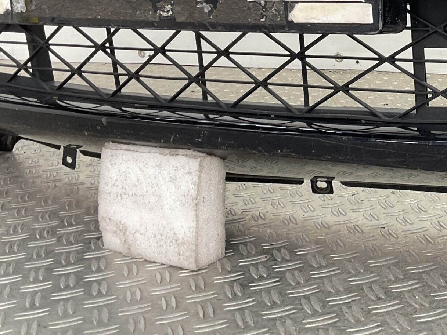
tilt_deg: -10.8
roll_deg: +2.1
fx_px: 788
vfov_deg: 23.6
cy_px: 51
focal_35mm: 61
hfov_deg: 30.7
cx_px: 375
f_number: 1.8
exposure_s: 1/100
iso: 25
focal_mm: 3
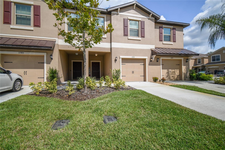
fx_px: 94
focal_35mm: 15
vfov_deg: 77.3
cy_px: 75
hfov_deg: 100.4
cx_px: 112
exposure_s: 1/500
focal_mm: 10
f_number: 4.5
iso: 100
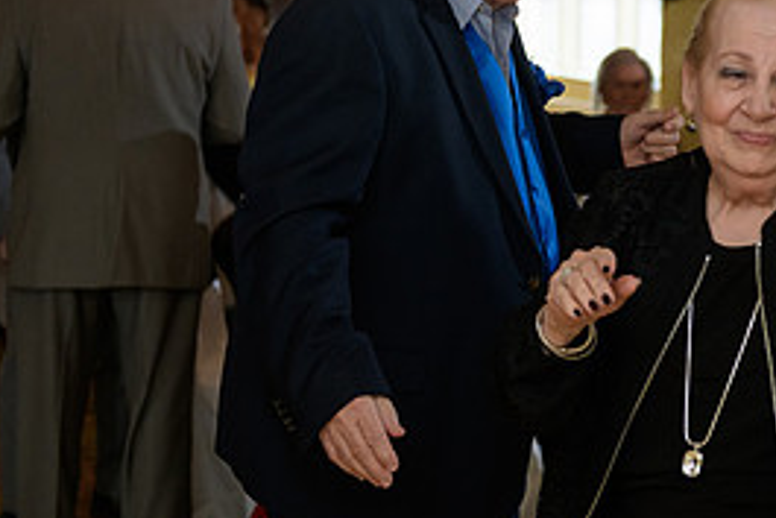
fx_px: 2264
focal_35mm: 105
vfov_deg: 13.0
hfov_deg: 19.2
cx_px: 665
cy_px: 192
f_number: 2.8
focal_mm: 48
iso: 1000
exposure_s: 1/125
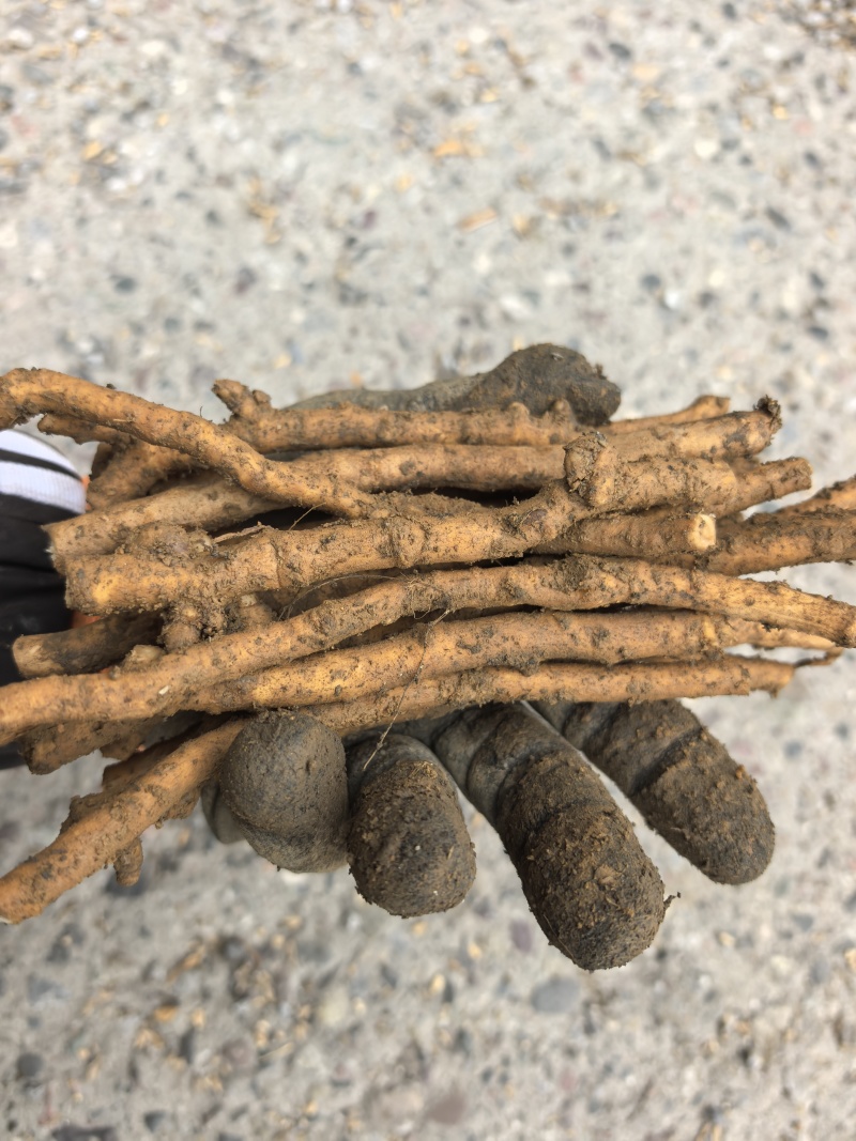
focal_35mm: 27
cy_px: 570
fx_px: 890
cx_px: 428
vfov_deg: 65.3
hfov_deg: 51.3
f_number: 2
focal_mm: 6.98
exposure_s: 1/1220
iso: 800
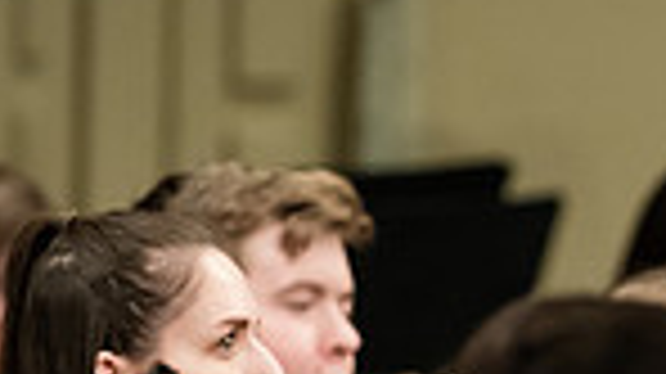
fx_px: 21741
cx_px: 994
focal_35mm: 1232
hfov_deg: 1.8
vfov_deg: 1.0
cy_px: 660
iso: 3200
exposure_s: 1/250
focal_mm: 300
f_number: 3.2
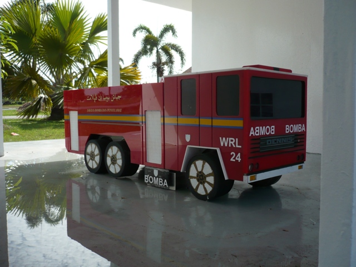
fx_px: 360
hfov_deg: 52.6
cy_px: 134
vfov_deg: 40.7
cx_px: 178
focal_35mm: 35
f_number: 2.8
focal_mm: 5.8
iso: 100
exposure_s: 1/800
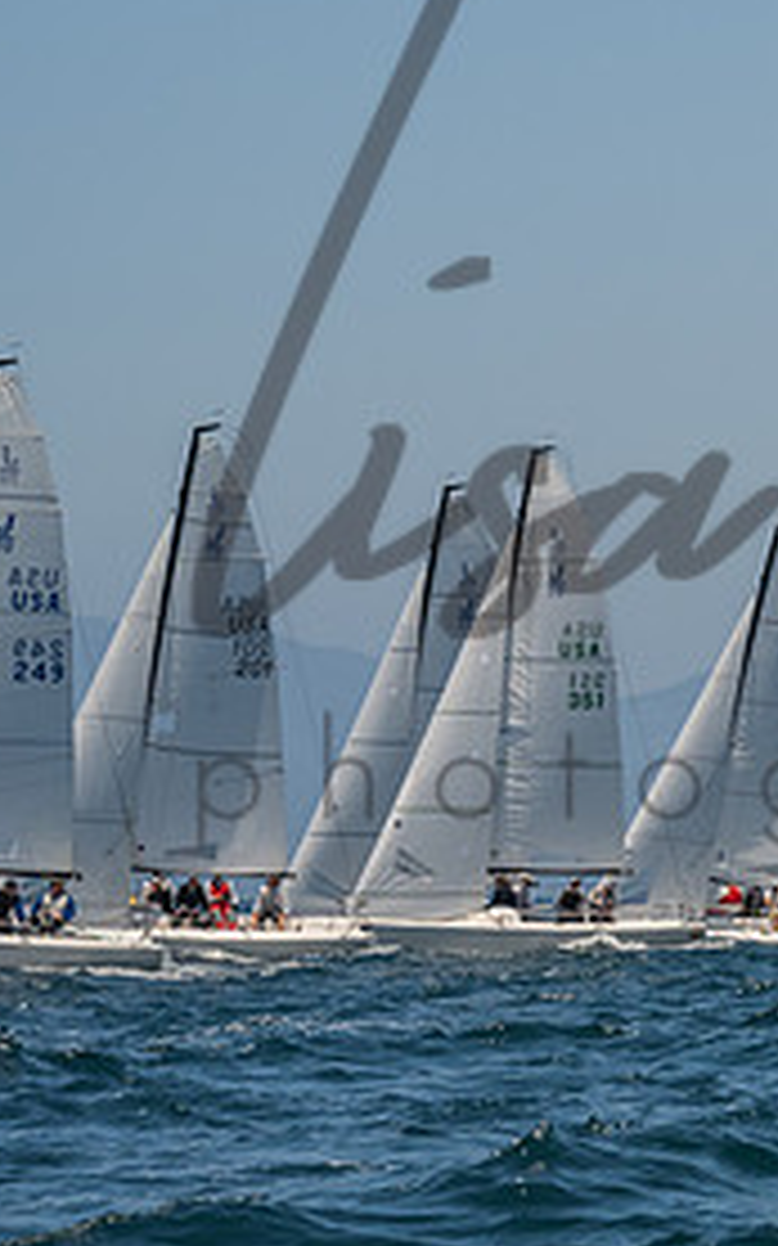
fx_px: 6890
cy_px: 443
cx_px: 1196
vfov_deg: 10.3
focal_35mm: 203
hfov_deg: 6.4
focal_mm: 95
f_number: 9
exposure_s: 1/1000
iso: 640
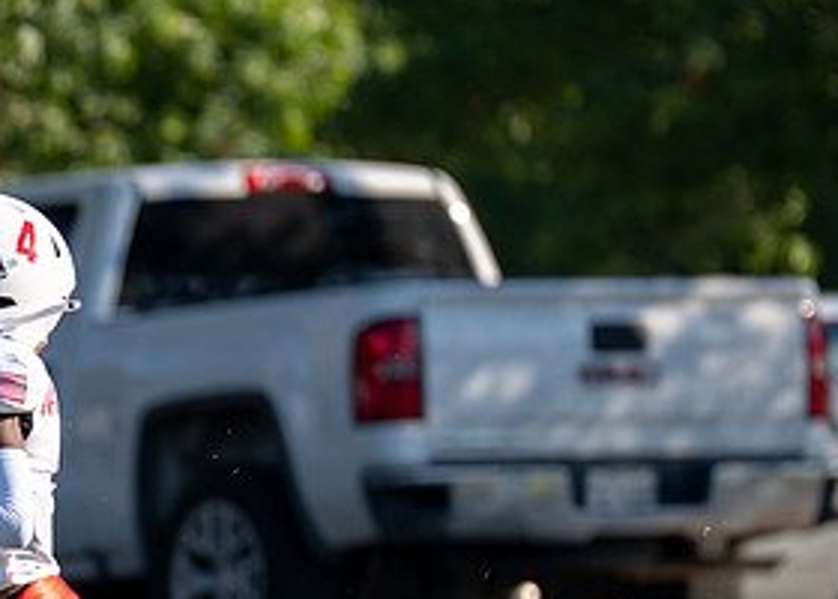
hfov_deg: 2.4
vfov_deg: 1.7
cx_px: -418
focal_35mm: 844
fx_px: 20087
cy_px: 580
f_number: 2.8
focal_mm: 200
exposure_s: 1/1250
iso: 100
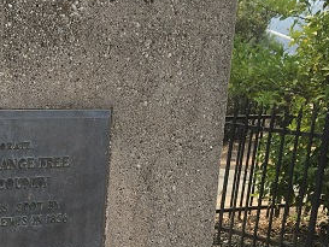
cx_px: -40
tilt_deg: -14.9
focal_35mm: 85
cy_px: 266
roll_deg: -0.8
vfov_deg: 16.9
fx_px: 808
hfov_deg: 21.7
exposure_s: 1/680
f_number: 2.2
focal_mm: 4.15
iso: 25
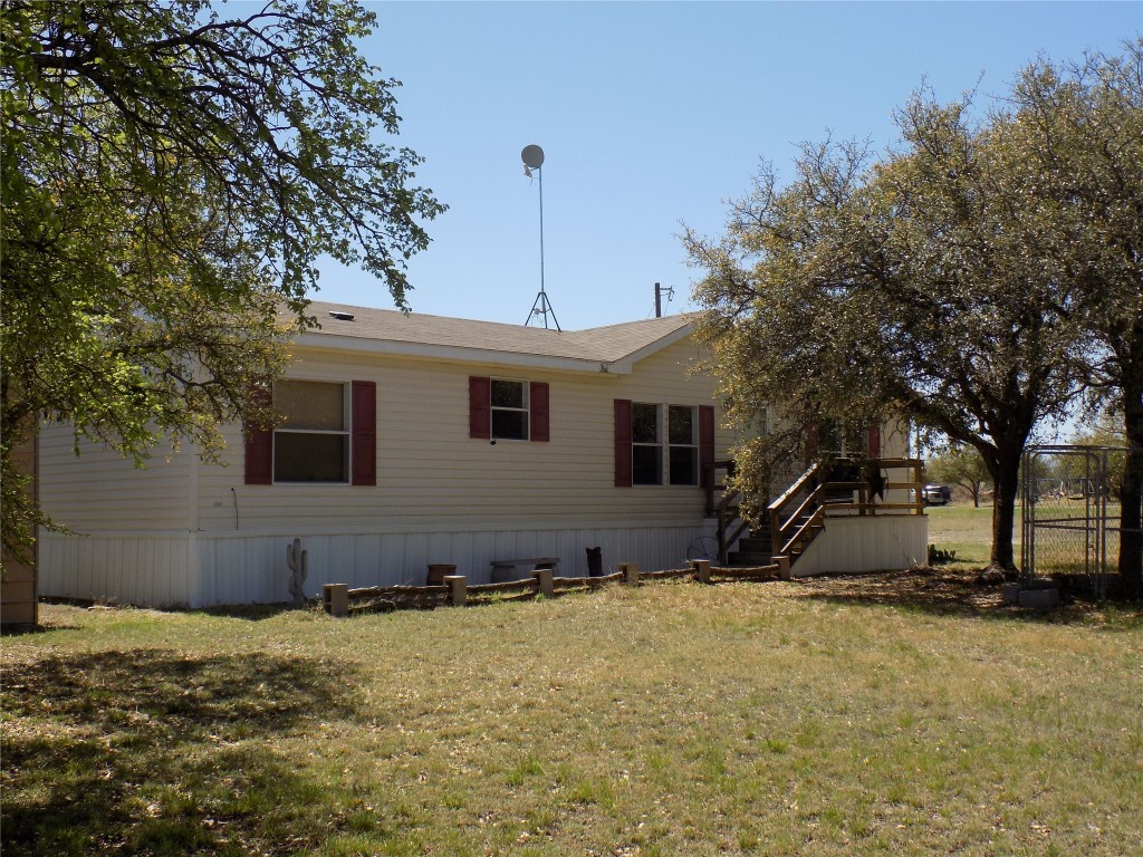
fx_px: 1354
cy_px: 428
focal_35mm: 41
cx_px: 572
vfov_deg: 35.1
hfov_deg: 45.8
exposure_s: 1/800
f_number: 3.6
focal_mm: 7.3
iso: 80
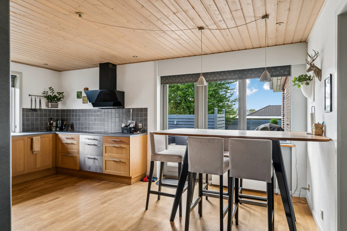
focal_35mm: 22
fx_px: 212
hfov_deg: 78.6
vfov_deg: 57.2
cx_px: 174
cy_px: 116
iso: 1000
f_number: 7.1
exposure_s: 1/60
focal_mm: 22
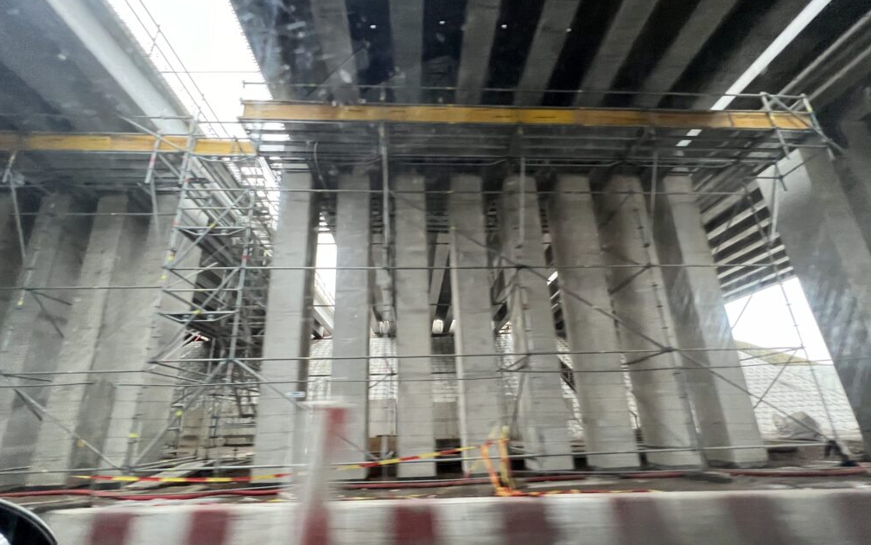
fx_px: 332
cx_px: 433
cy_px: 313
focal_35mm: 14
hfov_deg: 105.3
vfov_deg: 78.1
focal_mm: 1.57
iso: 250
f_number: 1.8
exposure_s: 1/60
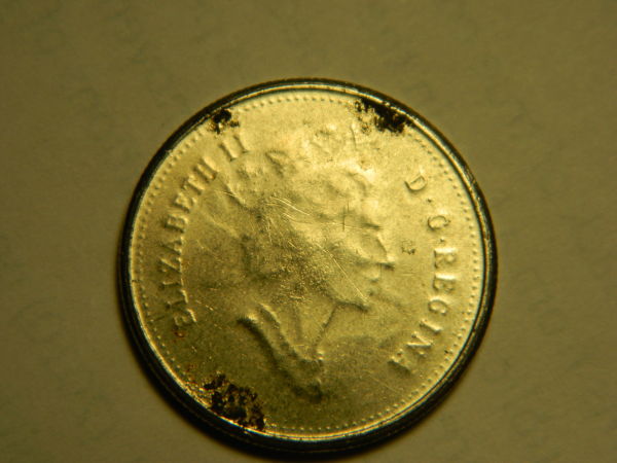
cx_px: 308
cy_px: 232
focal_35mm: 129
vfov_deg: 11.5
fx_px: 2299
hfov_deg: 15.3
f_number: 4.7
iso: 80
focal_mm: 23.2
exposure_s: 1/200
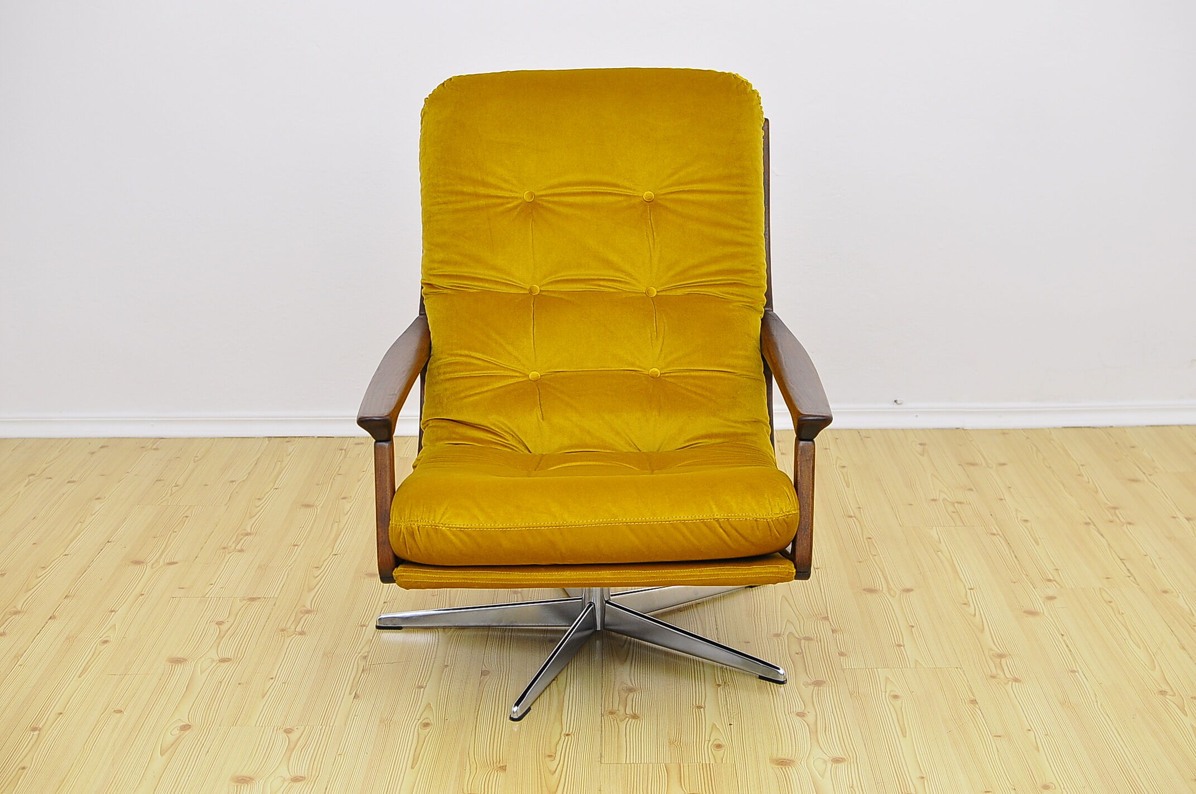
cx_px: 598
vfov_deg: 25.7
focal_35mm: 52
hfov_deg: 37.9
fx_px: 1742
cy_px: 397
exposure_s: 1/200
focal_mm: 35
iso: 400
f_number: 4
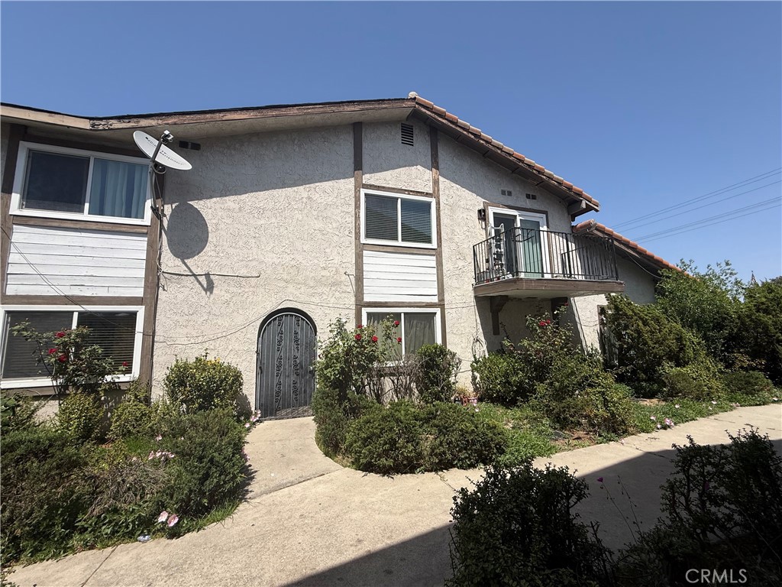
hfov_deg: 102.1
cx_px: 391
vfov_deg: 85.7
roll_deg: +1.7
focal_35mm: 14
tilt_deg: +8.8
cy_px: 294
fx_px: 316
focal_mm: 2.22
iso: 50
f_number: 2.2
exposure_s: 1/3663
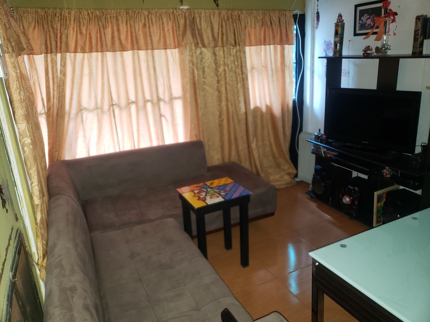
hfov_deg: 67.3
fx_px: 323
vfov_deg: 53.1
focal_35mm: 26
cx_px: 215
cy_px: 161
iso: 125
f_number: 1.5
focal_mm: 4.3
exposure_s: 1/10
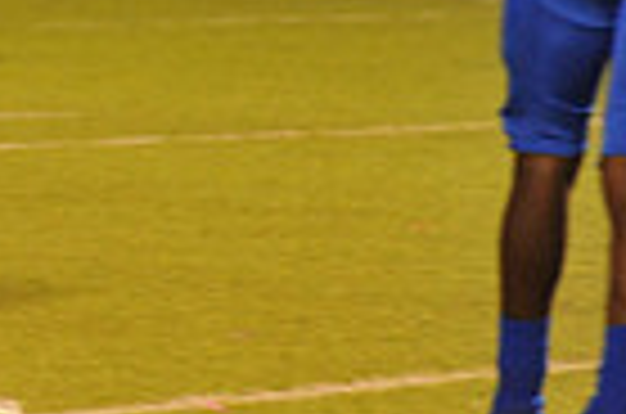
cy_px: -117
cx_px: -504
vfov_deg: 1.6
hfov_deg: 2.5
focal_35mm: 835
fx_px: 14487
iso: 3200
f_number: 6.3
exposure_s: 1/160
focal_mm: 200
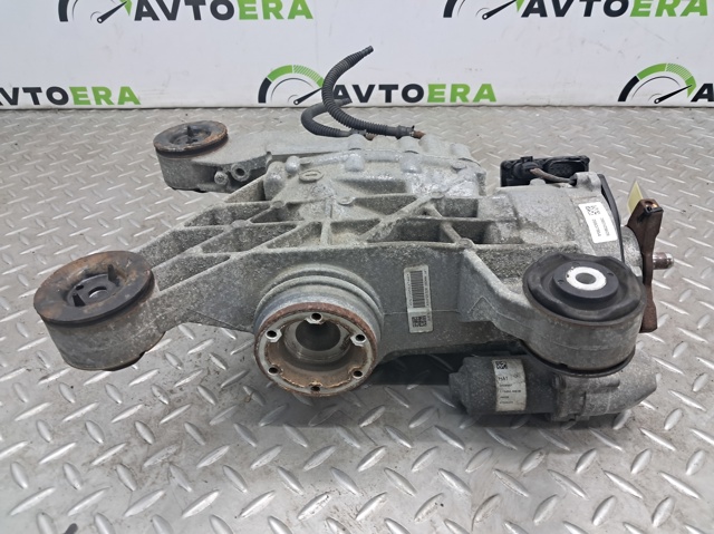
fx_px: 556
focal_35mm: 27
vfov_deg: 51.3
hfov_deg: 65.4
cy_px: 267
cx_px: 357
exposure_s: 1/50
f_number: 1.8
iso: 160
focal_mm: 4
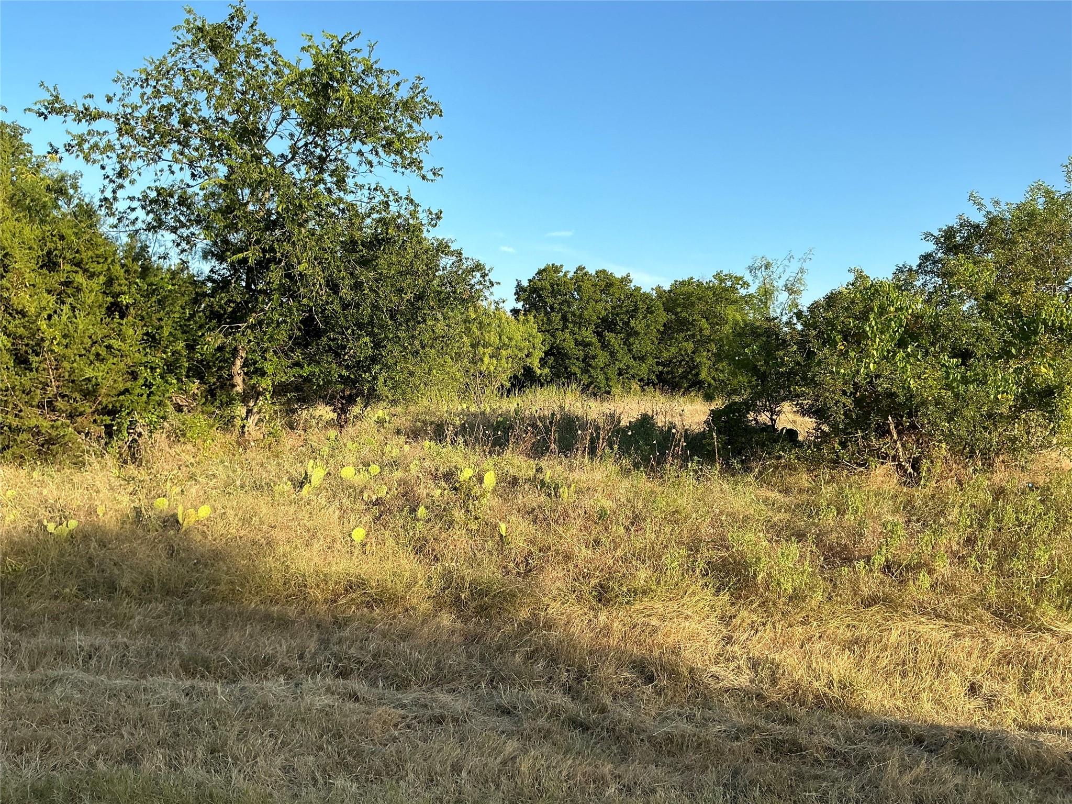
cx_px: 536
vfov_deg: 49.7
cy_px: 402
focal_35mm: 28
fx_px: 867
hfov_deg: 63.4
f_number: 1.8
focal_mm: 3
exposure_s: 1/869
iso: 25
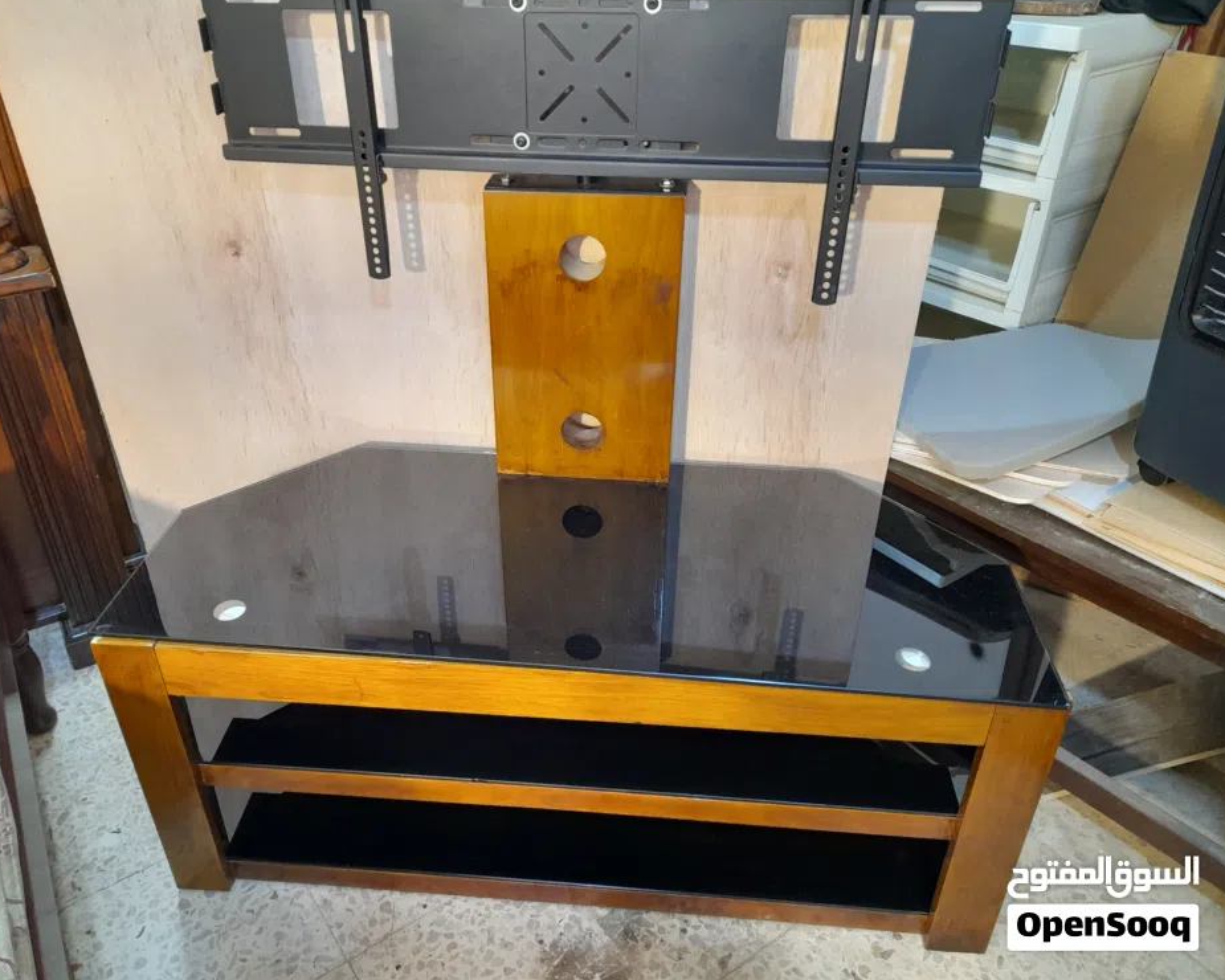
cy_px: 474
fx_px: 979
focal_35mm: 27
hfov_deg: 63.9
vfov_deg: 53.2
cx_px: 554
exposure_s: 1/50
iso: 200
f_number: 2
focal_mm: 4.6
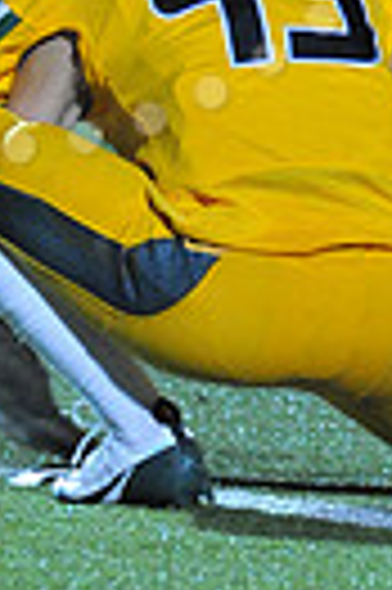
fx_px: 25365
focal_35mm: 1549
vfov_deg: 1.3
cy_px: -387
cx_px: -27
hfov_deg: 0.9
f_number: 6
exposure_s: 1/200
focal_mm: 350
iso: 6400
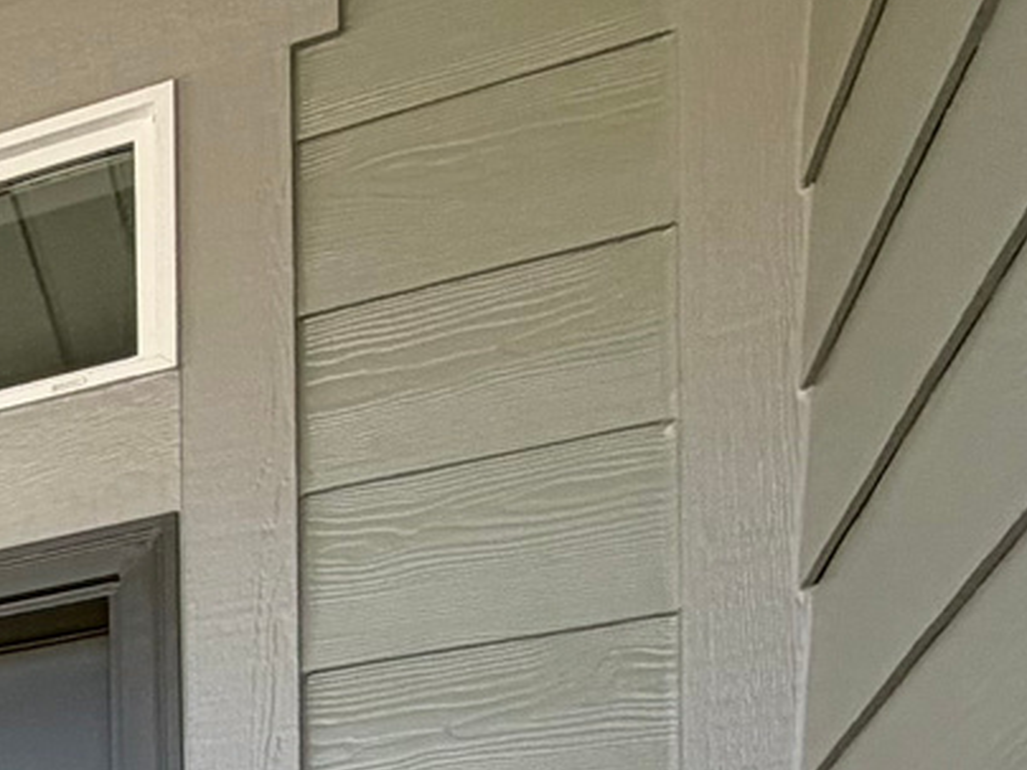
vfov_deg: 17.2
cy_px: 1367
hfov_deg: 16.1
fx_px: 2106
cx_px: -1307
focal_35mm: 71
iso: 50
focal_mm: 2.22
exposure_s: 1/340
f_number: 2.2
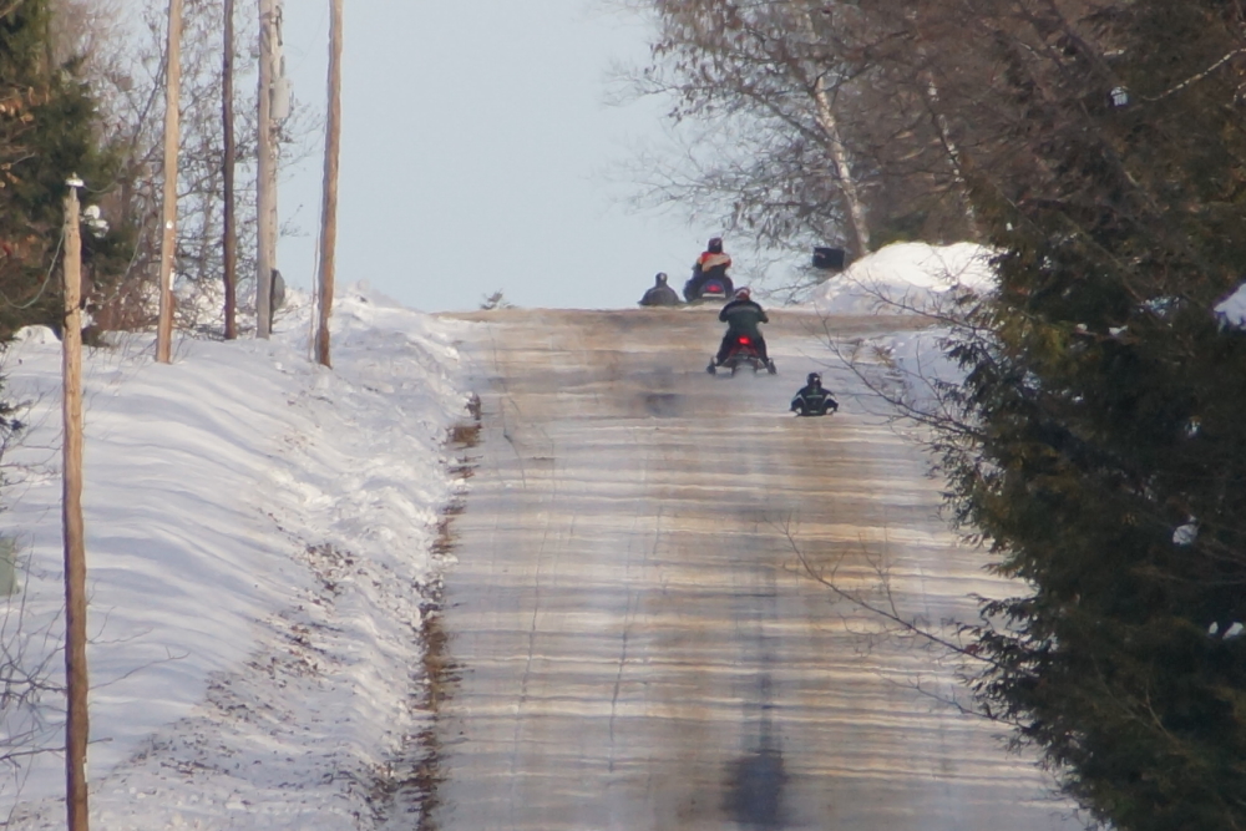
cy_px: 416
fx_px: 12980
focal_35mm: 375
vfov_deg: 3.7
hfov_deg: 5.5
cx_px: 623
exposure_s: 1/400
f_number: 6.3
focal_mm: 250
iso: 320
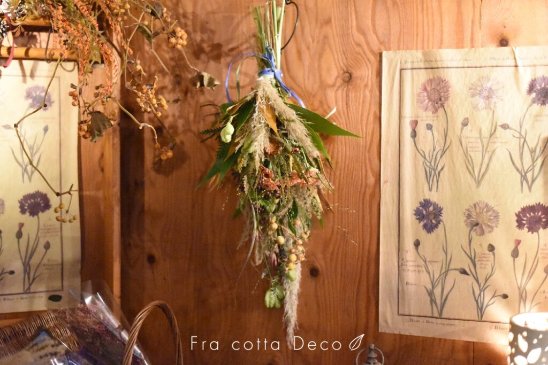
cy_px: 182
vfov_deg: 27.0
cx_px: 274
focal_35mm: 50
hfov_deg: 39.6
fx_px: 761
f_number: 1.8
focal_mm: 50
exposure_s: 1/3200
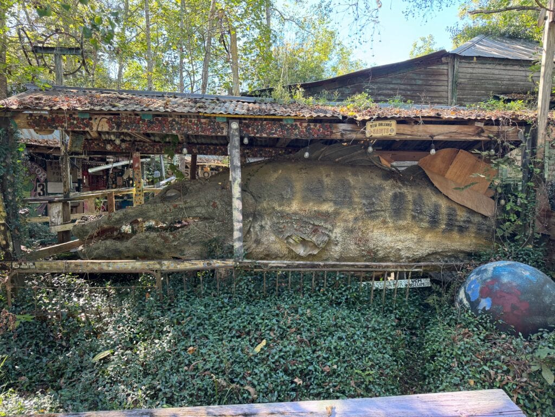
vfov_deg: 56.8
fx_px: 385
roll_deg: -0.5
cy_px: 208
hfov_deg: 71.6
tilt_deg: -3.7
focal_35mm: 24
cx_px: 278
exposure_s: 1/121
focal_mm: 6.76
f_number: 1.78
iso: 125
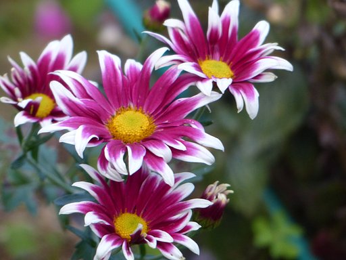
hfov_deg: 3.8
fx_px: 5218
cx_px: 173
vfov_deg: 2.8
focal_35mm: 522
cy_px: 130
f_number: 2.8
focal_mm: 94
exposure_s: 1/125
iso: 400
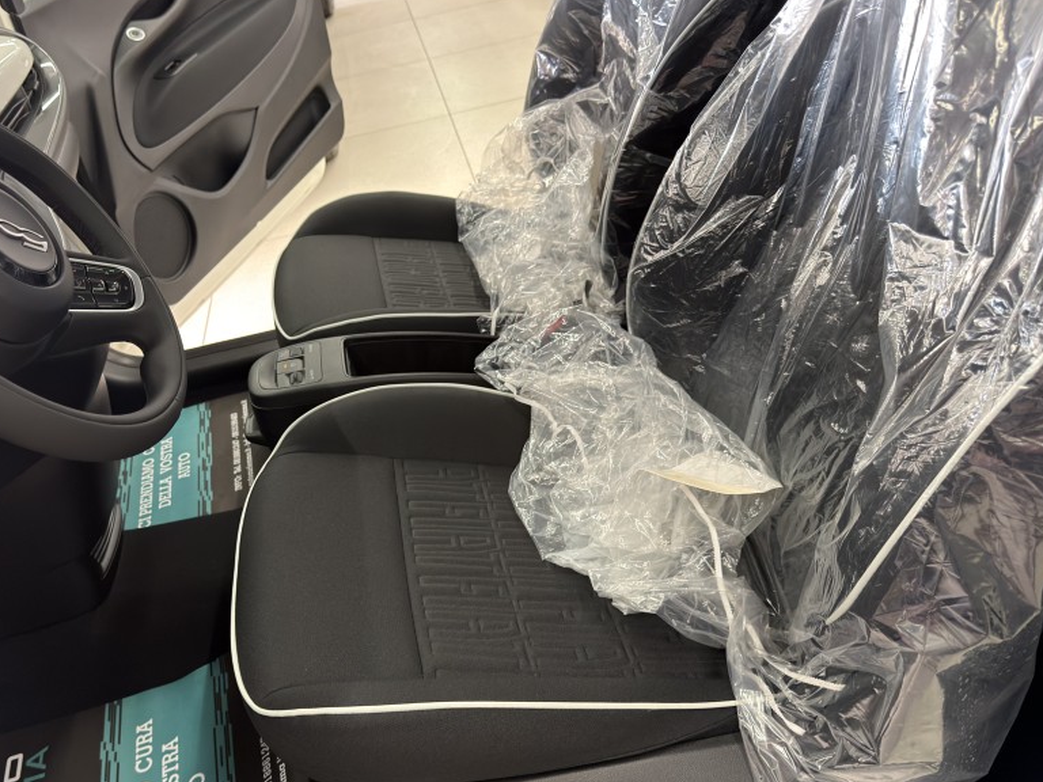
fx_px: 964
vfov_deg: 44.1
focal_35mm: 32
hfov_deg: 56.0
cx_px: 382
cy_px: 437
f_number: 1.78
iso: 400
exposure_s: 1/33
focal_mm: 6.76
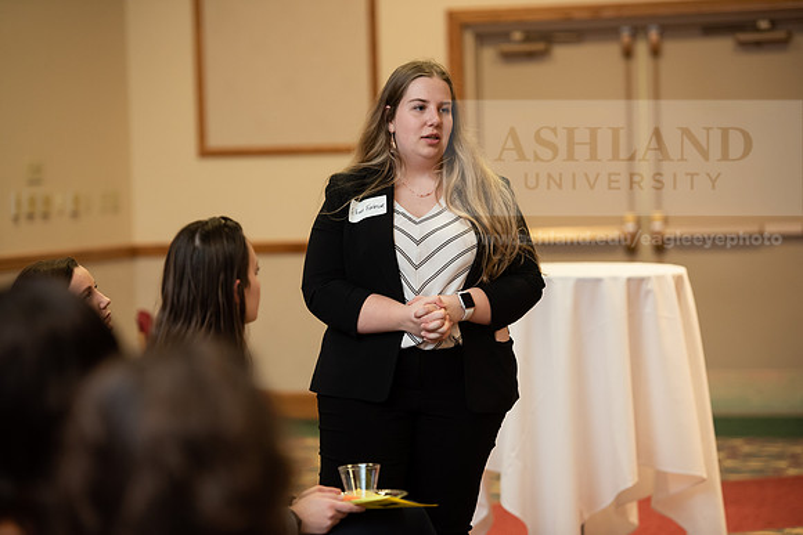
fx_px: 2900
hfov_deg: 15.8
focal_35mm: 130
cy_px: 268
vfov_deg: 10.6
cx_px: 402
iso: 1600
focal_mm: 130
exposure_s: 1/200
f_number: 3.2
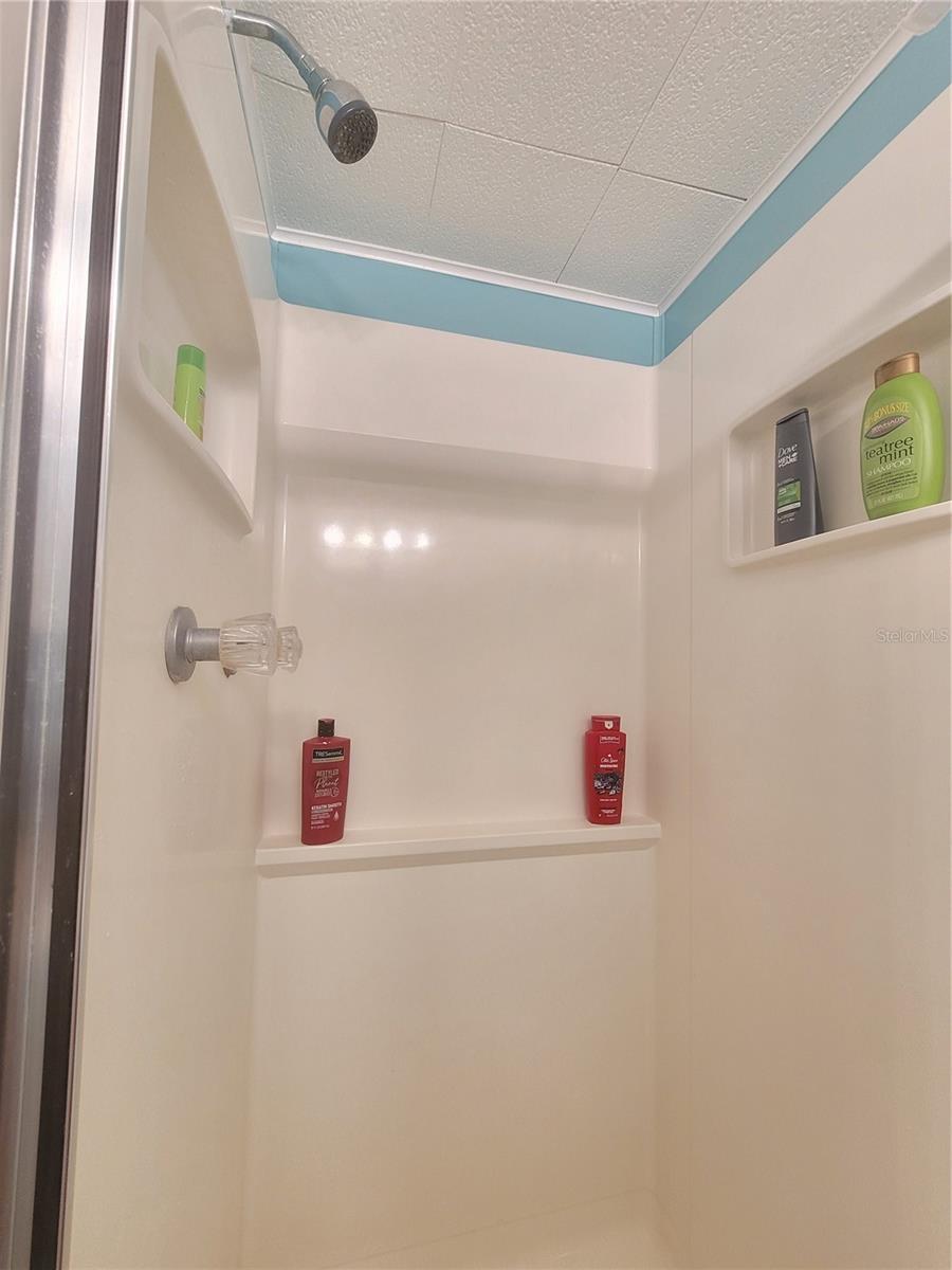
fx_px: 477
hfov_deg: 89.9
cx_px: 476
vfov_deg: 106.2
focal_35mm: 13
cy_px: 635
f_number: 2.2
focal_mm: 2.2
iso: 250
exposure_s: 1/60
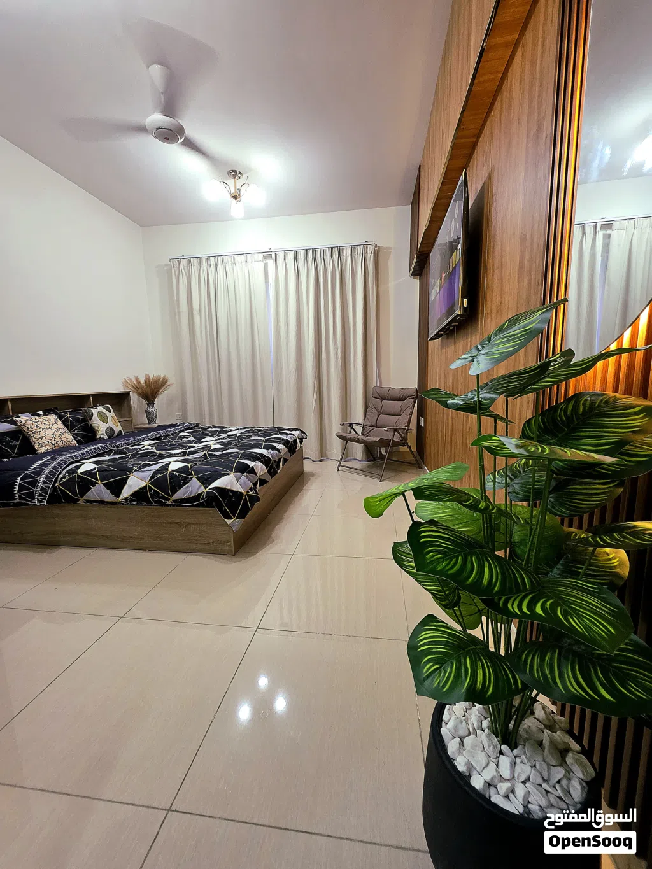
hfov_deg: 89.9
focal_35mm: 13
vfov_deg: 106.2
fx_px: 326
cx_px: 326
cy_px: 434
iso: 200
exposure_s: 1/50.3
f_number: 1.9
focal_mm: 2.2
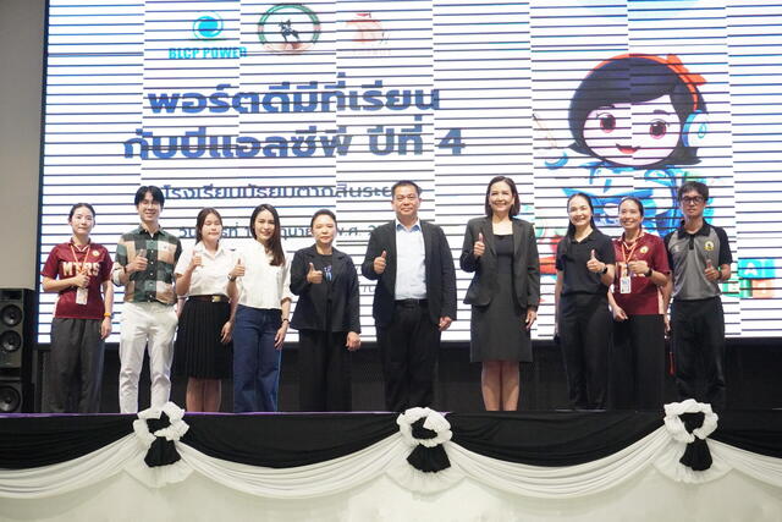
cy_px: 261
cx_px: 391
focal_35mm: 48
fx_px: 1043
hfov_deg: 41.1
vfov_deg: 28.1
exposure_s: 1/500
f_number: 5.6
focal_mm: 32
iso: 8000
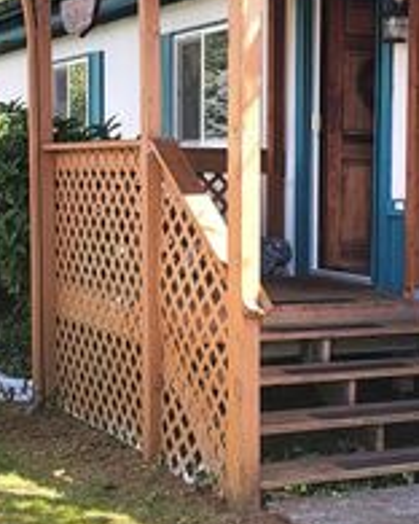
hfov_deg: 19.9
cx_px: 177
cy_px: 215
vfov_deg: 24.7
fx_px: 1194
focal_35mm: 77
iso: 16
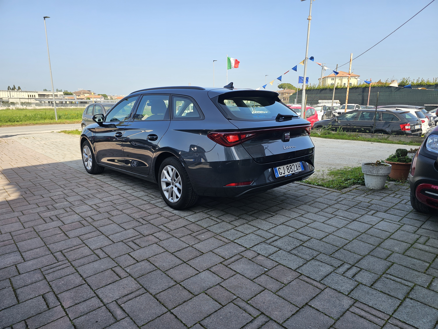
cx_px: 219
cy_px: 164
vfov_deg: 58.9
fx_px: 291
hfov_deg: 73.9
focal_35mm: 23
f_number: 1.7
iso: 10
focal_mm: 6.3
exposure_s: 1/368
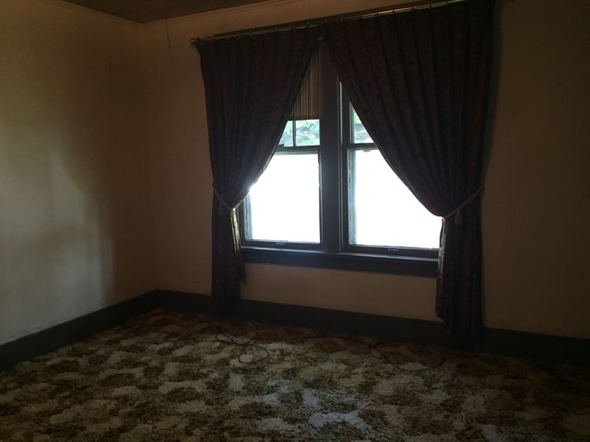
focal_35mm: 29
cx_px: 295
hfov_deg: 61.7
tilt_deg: -5.7
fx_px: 494
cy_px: 221
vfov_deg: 48.2
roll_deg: +0.6
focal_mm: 4.15
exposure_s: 1/20
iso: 250
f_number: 2.2
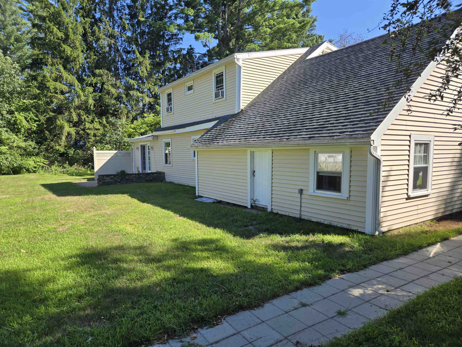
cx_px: 231
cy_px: 174
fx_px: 307
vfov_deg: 58.9
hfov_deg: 73.9
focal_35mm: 23
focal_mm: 5.4
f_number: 1.8
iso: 25
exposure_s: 1/1024
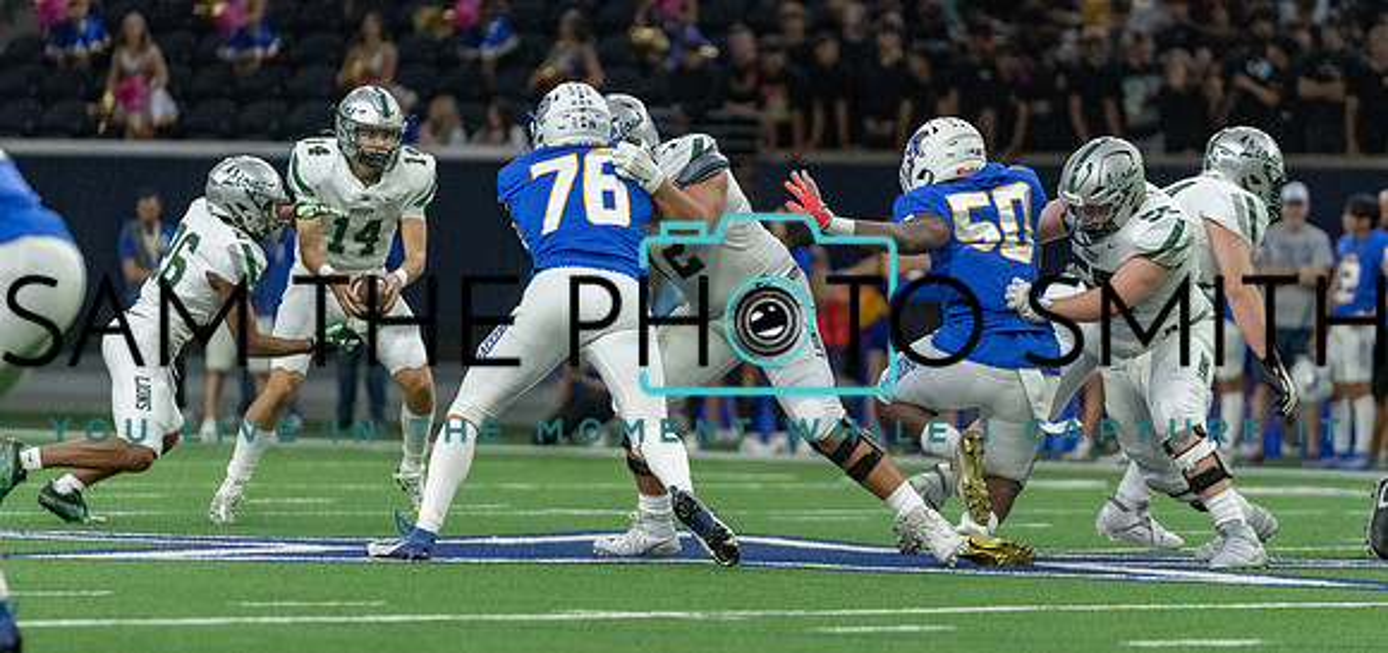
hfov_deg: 8.0
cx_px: 726
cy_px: 320
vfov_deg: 3.8
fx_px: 9941
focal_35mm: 280
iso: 4000
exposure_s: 1/1250
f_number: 2.8
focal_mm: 200
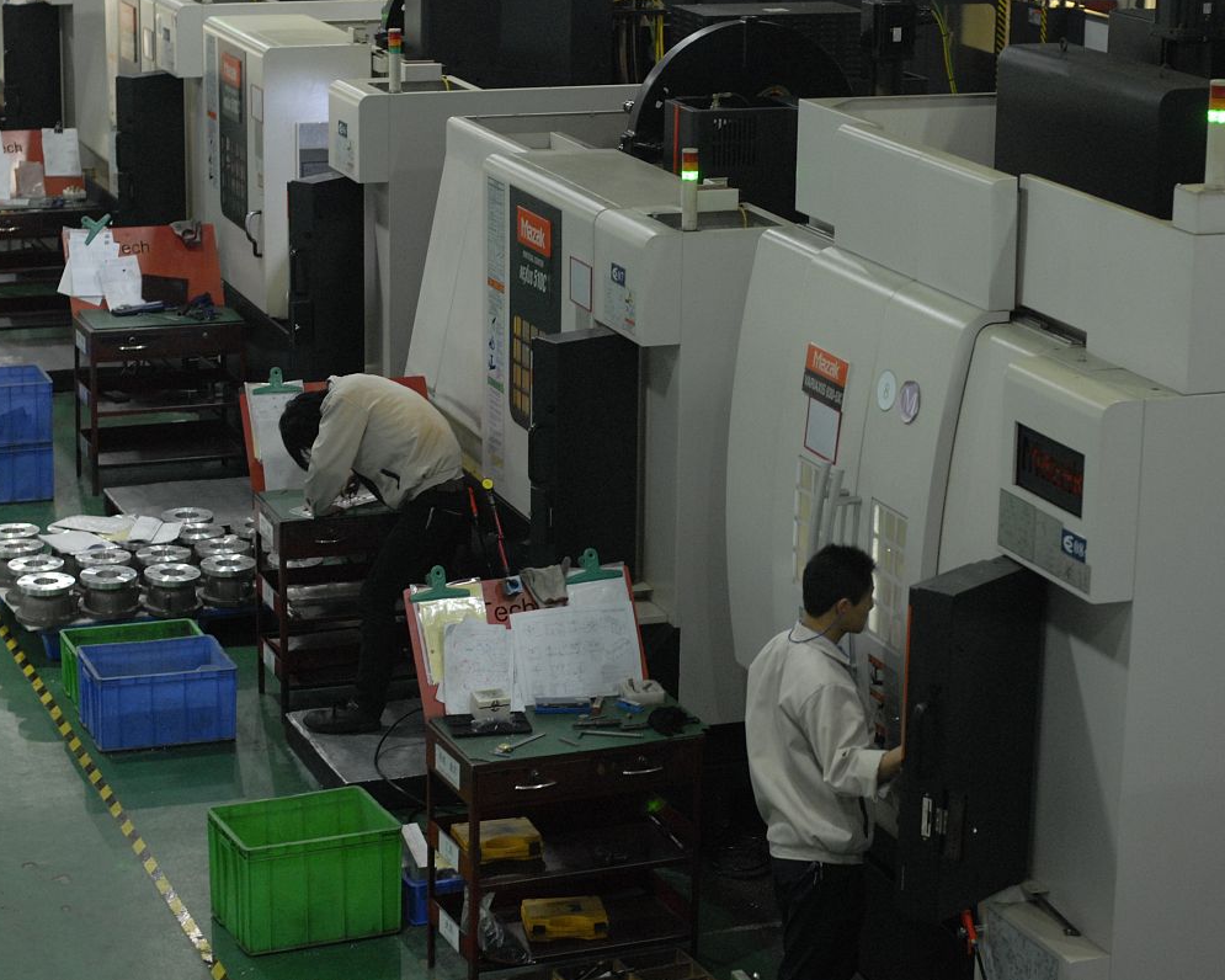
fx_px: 3082
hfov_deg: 22.5
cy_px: 488
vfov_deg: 18.1
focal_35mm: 85
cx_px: 683
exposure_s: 1/40
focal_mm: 50
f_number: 2.8
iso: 800
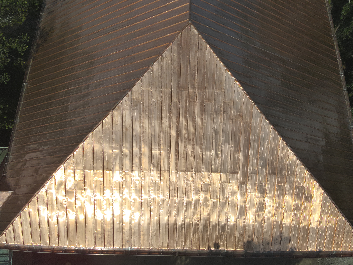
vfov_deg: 56.8
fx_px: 245
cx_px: 176
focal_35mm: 24
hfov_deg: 71.6
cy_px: 132
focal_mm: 4.4
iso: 100
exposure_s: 1/6000
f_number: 2.8
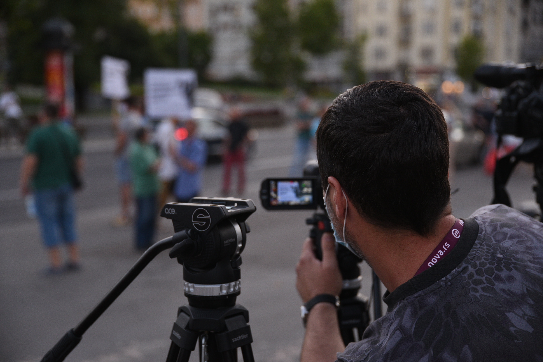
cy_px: 181
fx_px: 935
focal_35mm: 62
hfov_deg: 32.4
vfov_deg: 21.9
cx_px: 272
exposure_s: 1/250
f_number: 4
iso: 800
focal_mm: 62
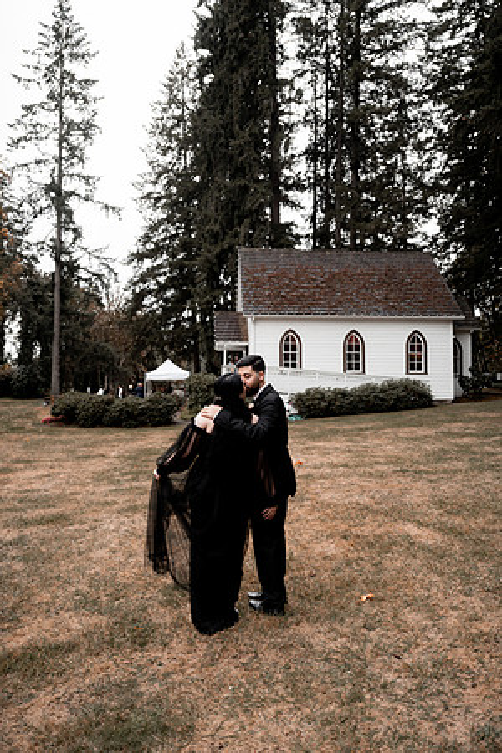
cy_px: 376
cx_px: 251
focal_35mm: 27
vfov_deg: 67.4
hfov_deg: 47.9
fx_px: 565
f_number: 2.8
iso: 400
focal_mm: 27
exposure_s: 1/1600
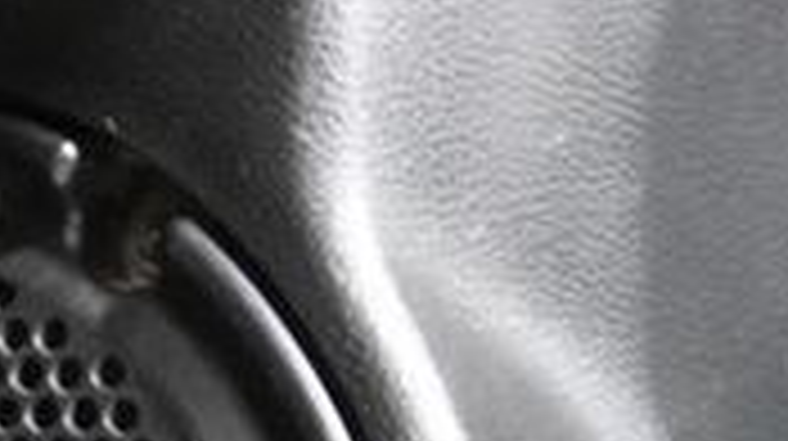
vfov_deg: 9.6
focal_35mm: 121
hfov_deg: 17.1
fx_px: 2524
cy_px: 716
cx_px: -122
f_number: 4
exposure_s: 1/10
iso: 6400
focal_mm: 21
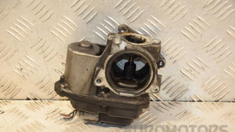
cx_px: 117
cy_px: 78
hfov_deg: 16.9
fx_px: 791
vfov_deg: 9.5
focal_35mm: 127
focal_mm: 80
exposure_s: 1/125
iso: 800
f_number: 5.3
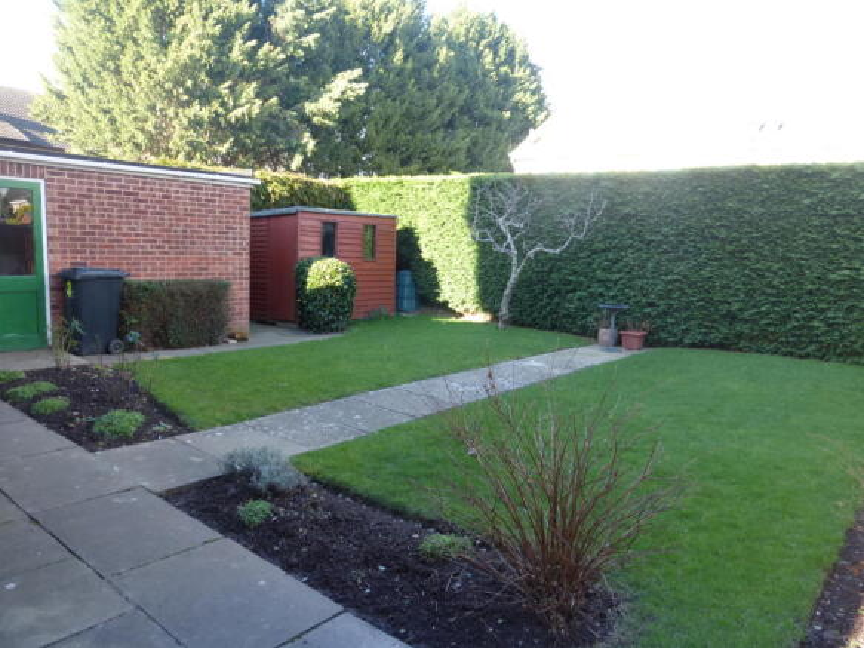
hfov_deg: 71.6
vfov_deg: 56.8
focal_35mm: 24
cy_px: 324
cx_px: 432
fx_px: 599
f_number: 3.3
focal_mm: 4.3
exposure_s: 1/60
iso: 125
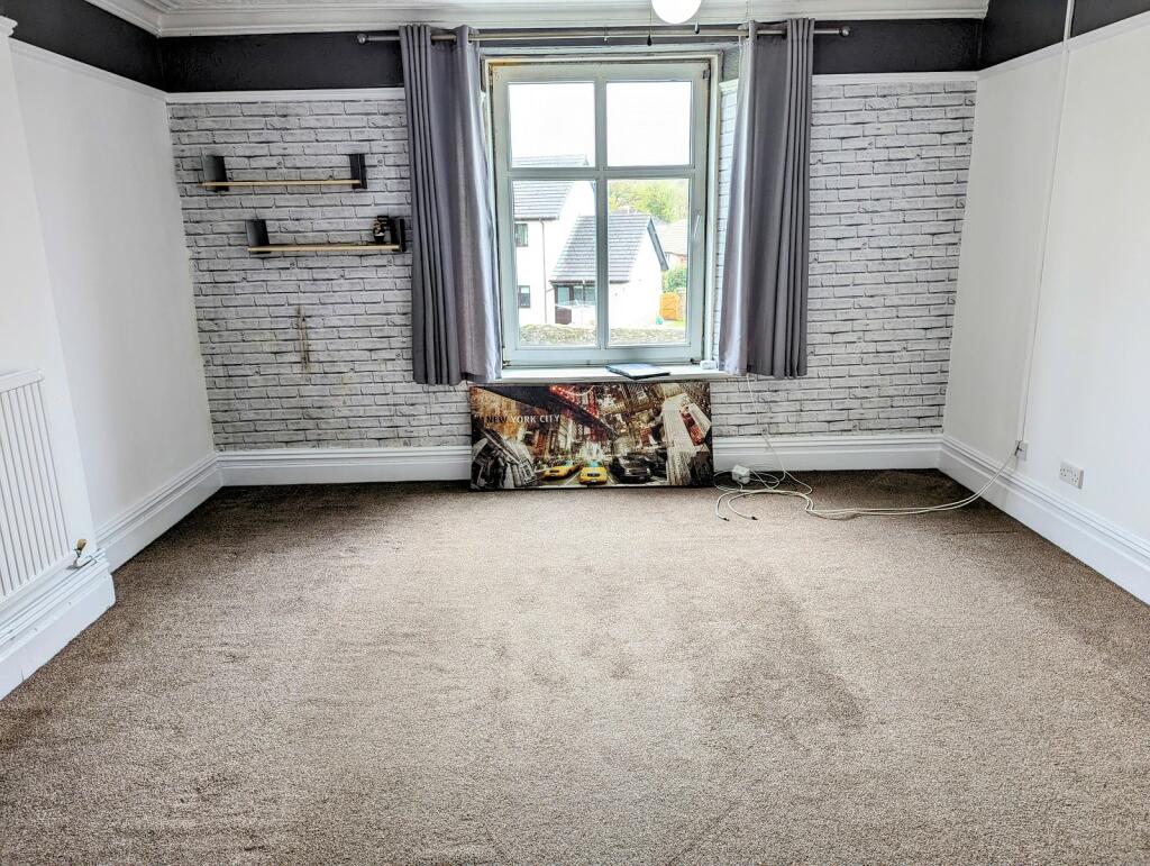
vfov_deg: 56.9
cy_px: 433
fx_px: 798
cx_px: 575
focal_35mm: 24
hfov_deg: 71.5
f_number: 1.85
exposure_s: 1/90
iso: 47
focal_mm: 6.81
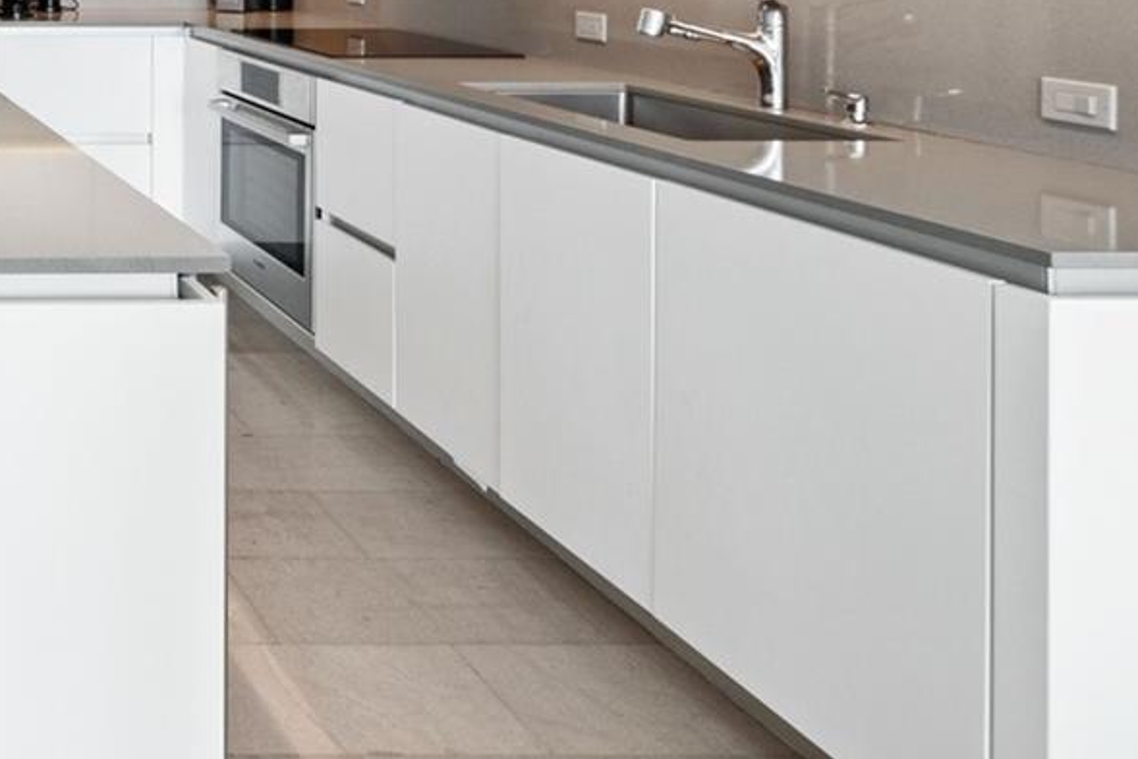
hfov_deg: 38.7
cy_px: -32
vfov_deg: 31.8
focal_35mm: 38
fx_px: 1201
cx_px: -195
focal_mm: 14
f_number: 8
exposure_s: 1/13
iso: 640
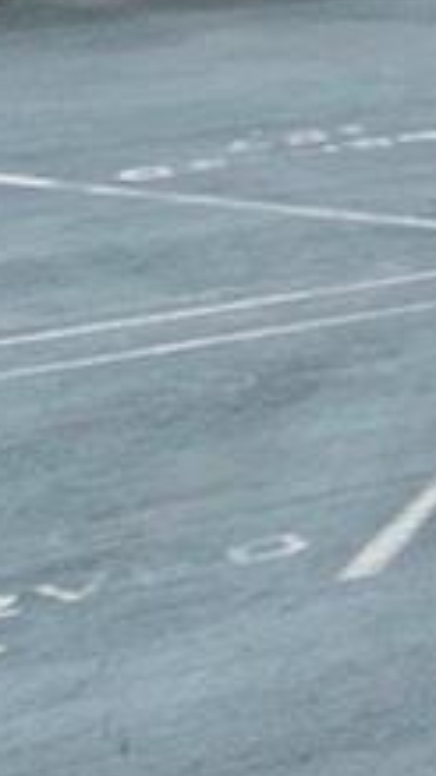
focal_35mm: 115
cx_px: 2758
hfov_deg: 4.9
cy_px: -436
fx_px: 2366
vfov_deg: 16.7
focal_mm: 10
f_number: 5.6
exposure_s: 1/250
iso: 160
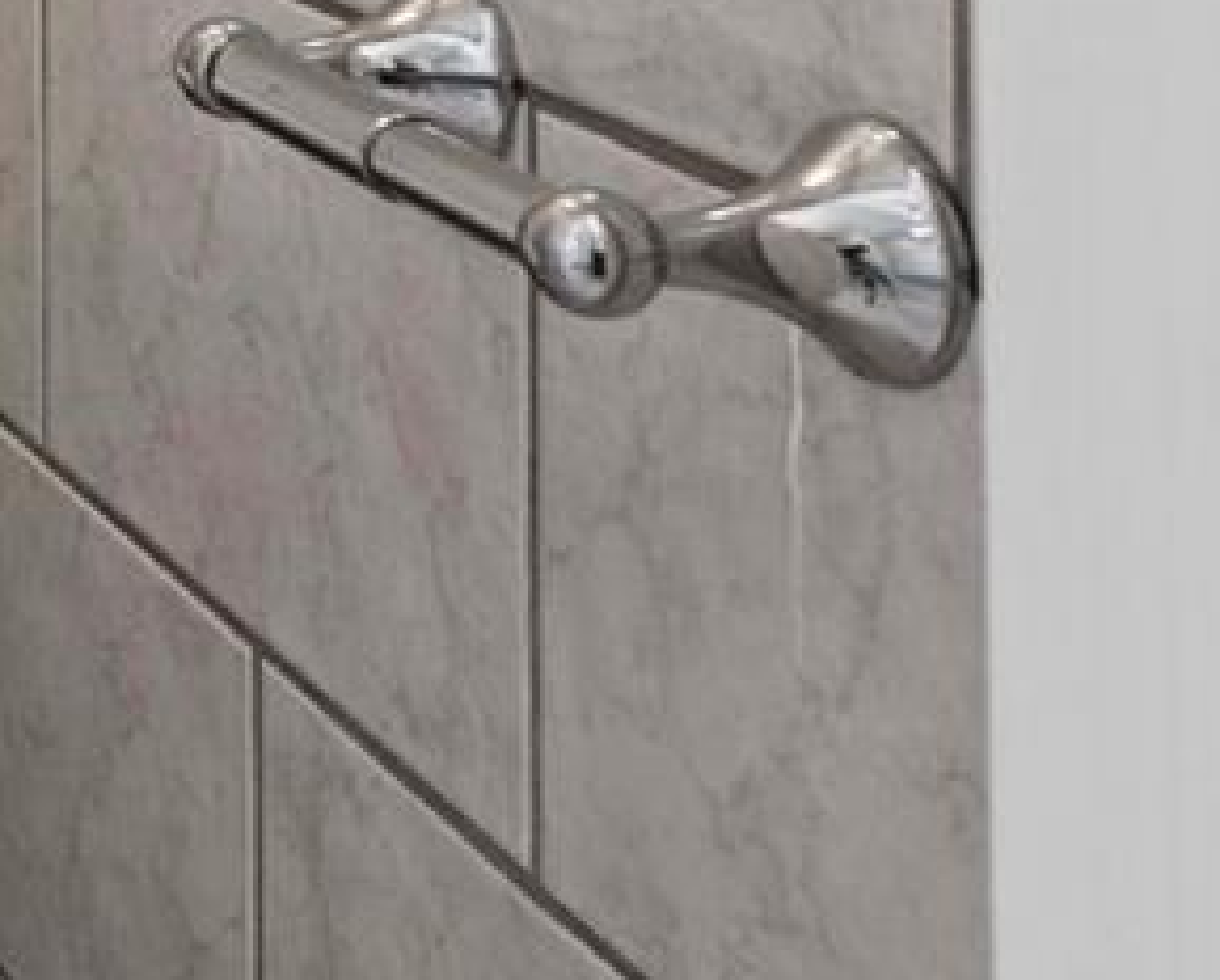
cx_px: -1157
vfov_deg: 16.2
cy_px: -684
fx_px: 3001
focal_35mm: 83
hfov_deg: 17.3
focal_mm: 16
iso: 200
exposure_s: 1/2
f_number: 8
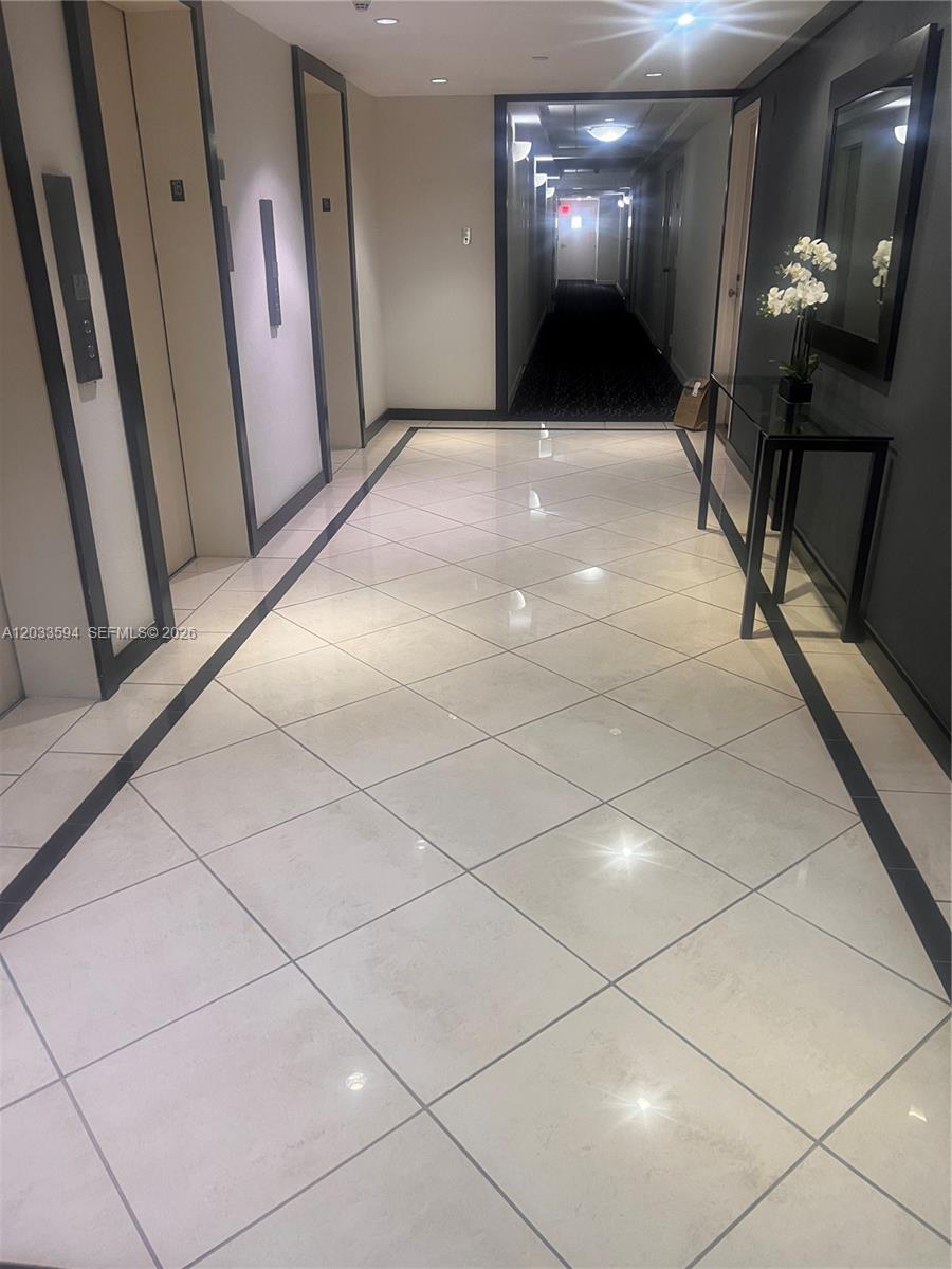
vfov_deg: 67.3
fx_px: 953
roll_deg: +1.5
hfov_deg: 53.1
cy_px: 634
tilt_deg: -21.5
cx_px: 476
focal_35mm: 26
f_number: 1.5
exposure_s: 1/60
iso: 125
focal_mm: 5.7
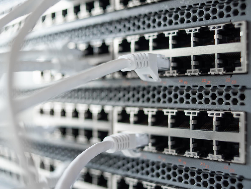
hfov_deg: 44.7
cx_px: 106
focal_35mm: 42
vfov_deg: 34.3
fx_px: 305
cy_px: 94
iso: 500
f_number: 3.5
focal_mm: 35
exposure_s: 1/50
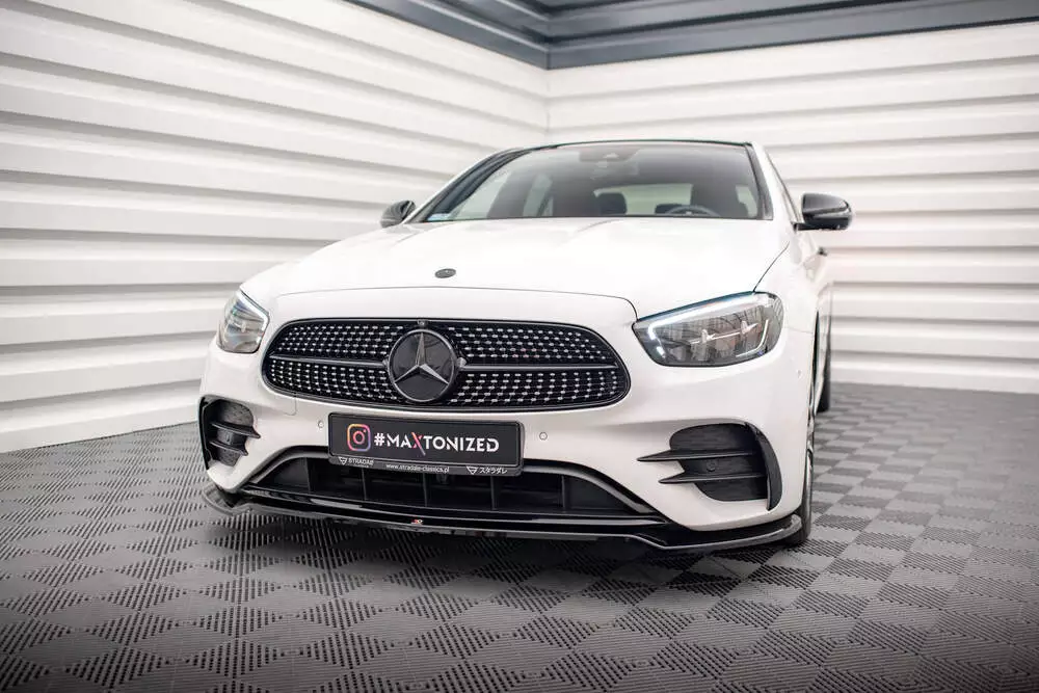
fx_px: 1015
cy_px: 347
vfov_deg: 37.7
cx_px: 522
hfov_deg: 54.2
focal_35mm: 35
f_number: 2.5
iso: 1000
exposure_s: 1/125
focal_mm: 35
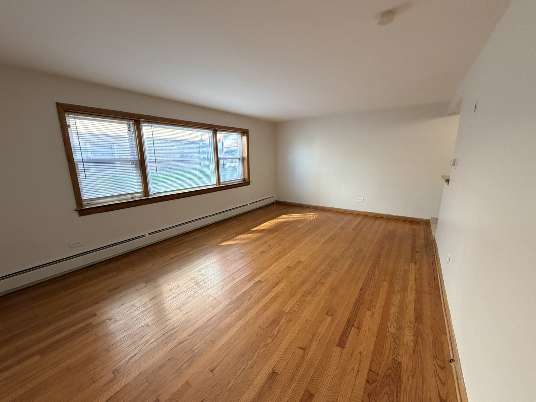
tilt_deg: -12.7
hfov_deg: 102.1
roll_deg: +1.6
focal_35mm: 14
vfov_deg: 85.7
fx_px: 217
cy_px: 201
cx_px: 268
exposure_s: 1/120
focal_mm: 2.22
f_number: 2.2
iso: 320
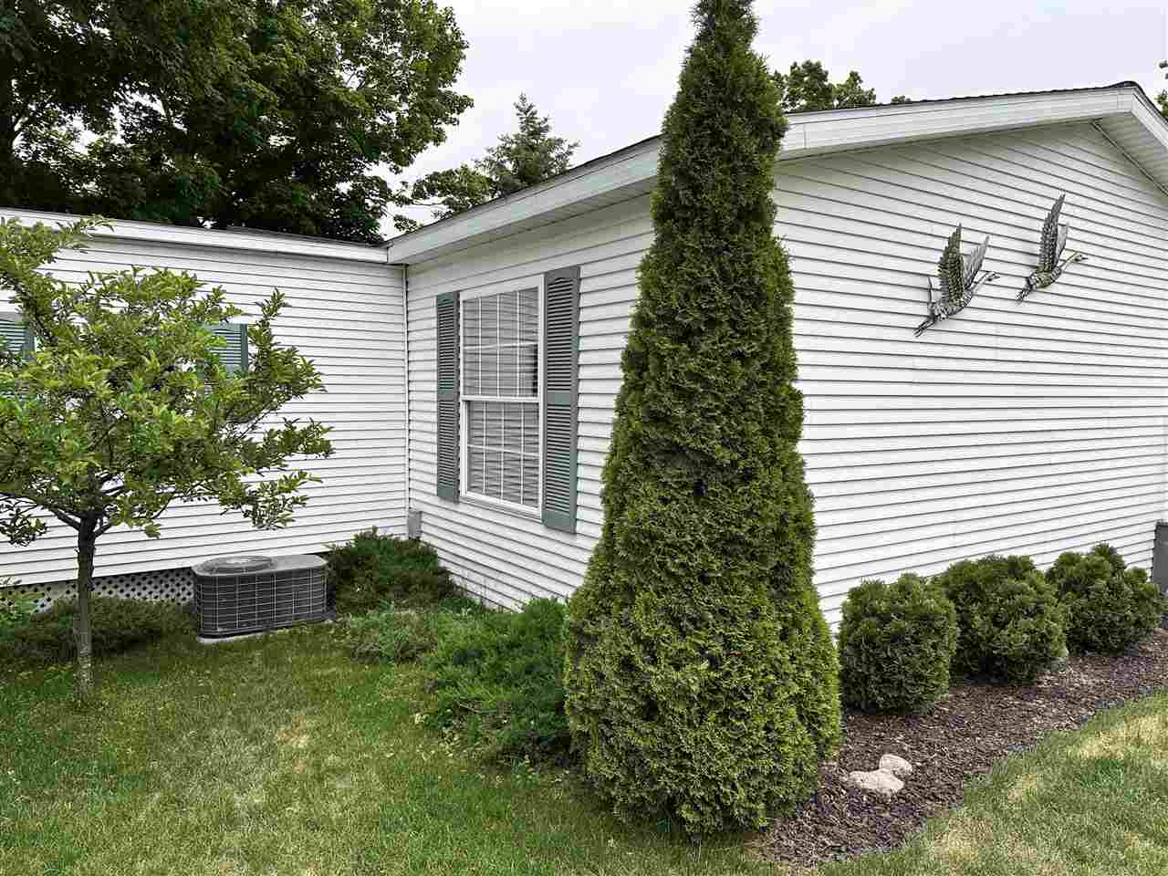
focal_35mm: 24
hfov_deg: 71.6
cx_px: 584
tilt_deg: -3.3
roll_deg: -0.9
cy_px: 438
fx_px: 810
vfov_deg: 56.8
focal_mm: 6.86
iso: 80
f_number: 1.78
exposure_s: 1/879
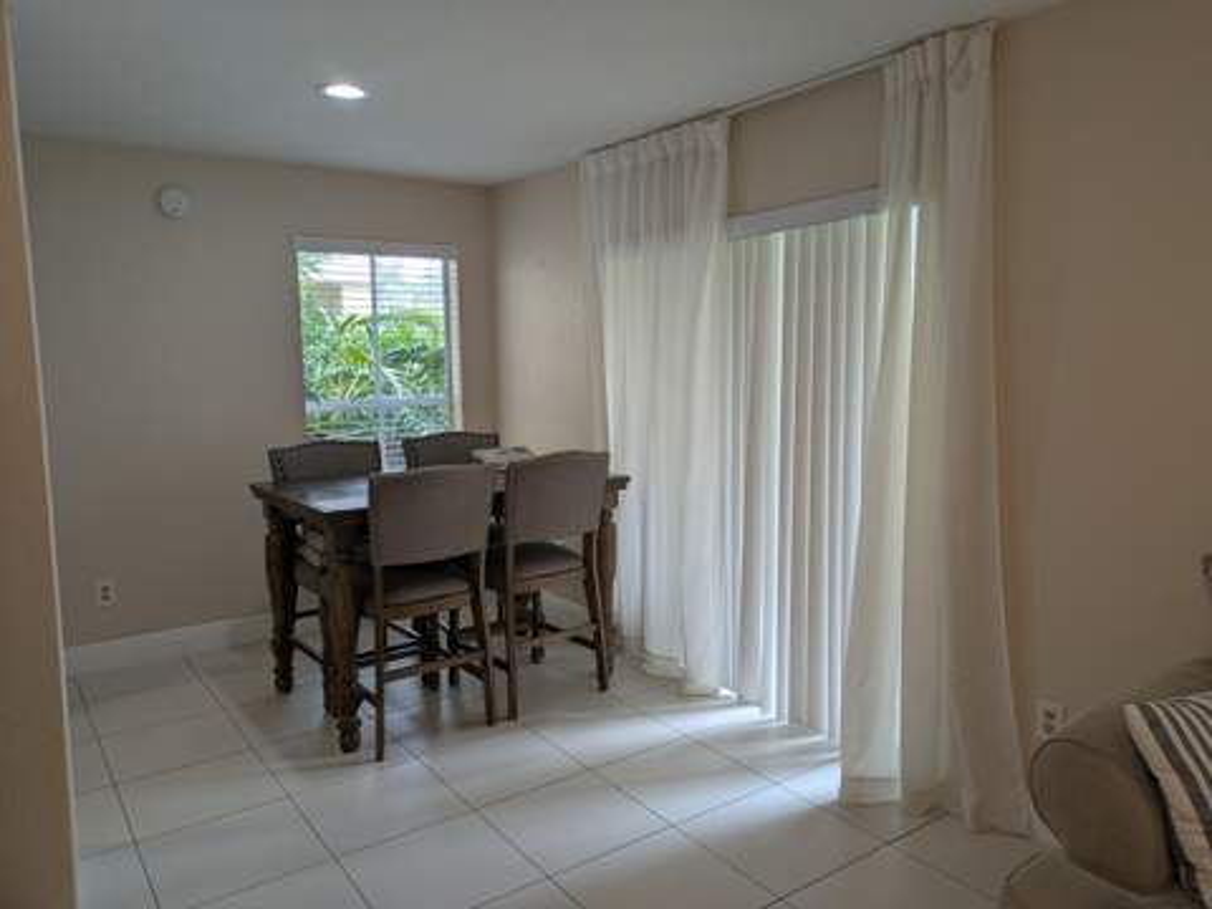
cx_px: 606
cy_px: 454
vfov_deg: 54.9
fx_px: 875
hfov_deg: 69.4
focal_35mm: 25
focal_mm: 5.43
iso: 66
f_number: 1.89
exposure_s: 1/120
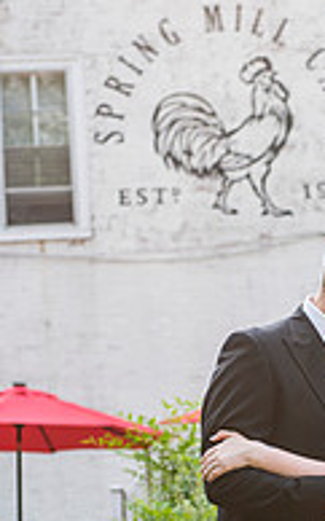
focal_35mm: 118
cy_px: 427
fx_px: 1675
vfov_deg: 17.5
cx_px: 360
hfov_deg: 10.9
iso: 400
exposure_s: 1/1250
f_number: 3.2
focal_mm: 50
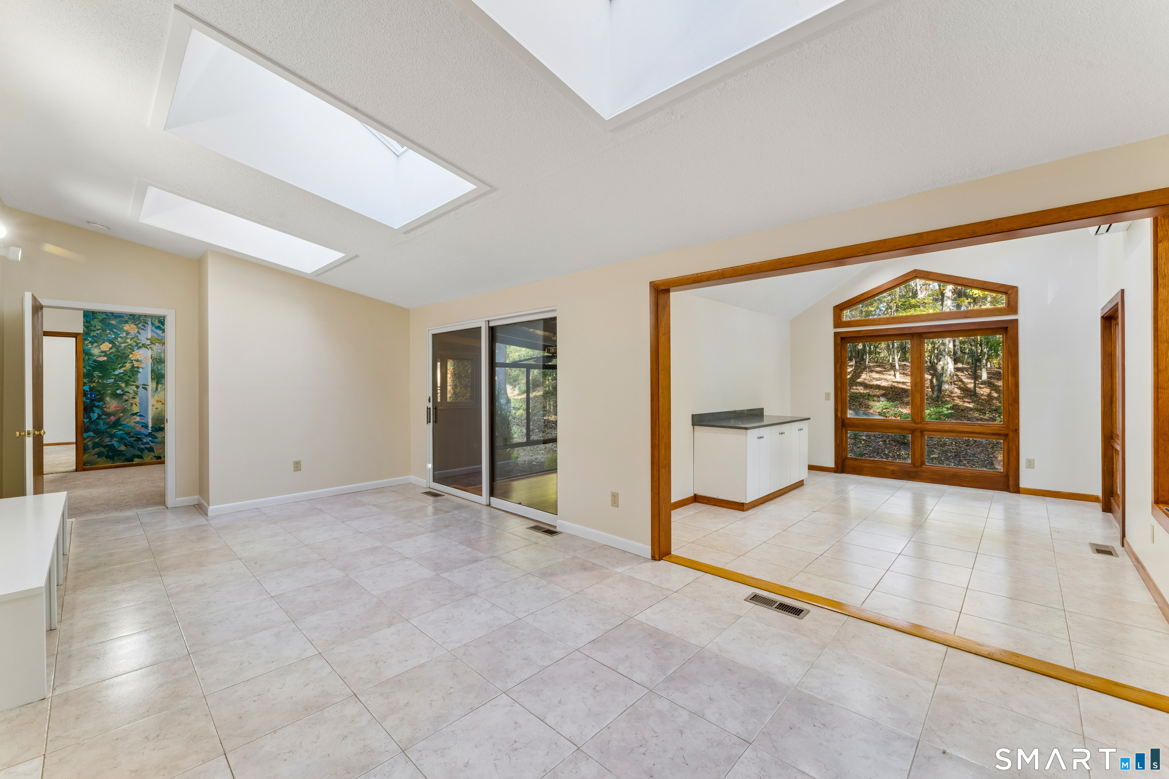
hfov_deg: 104.3
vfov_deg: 81.2
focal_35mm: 14
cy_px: 390
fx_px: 455
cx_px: 584
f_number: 13
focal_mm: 14
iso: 400
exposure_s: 1/6
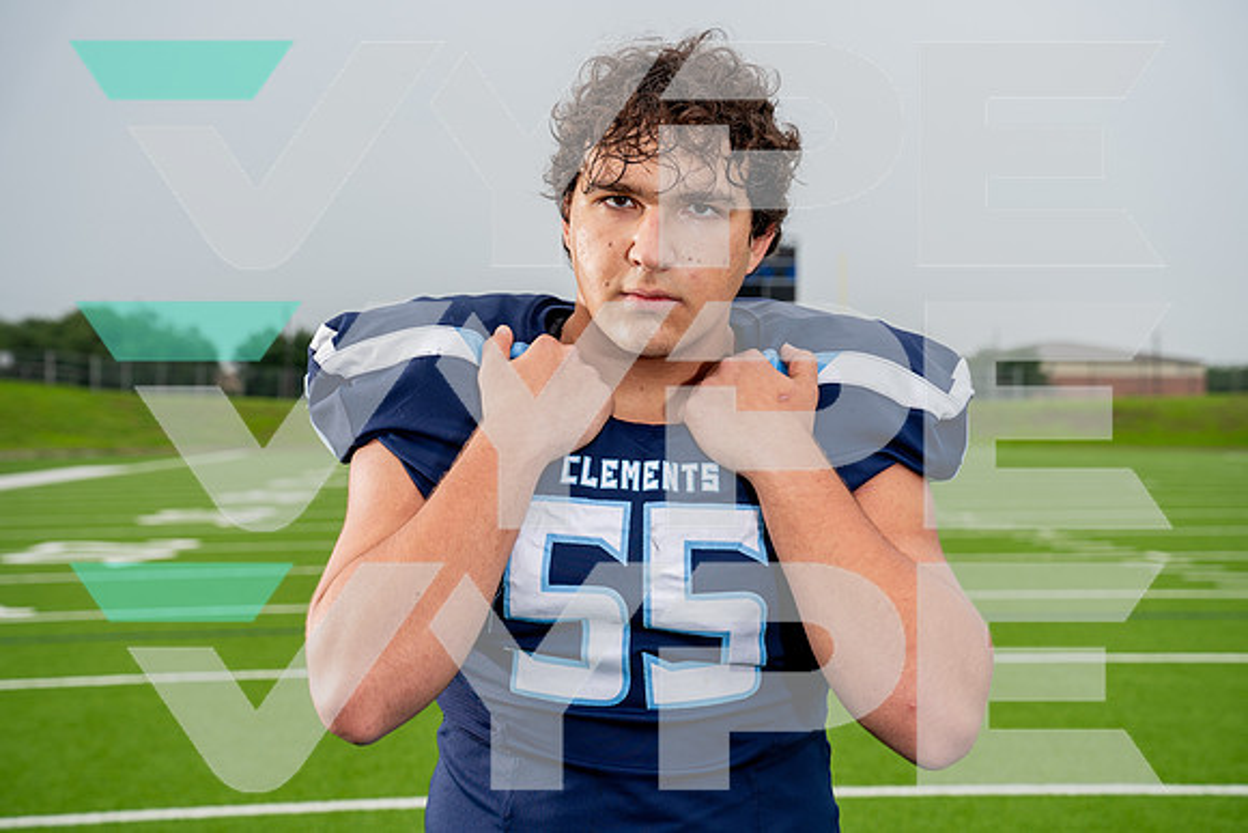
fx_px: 2392
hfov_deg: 29.2
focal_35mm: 69
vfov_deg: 19.7
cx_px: 624
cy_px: 416
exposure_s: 1/250
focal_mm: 69
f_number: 6.3
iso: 160
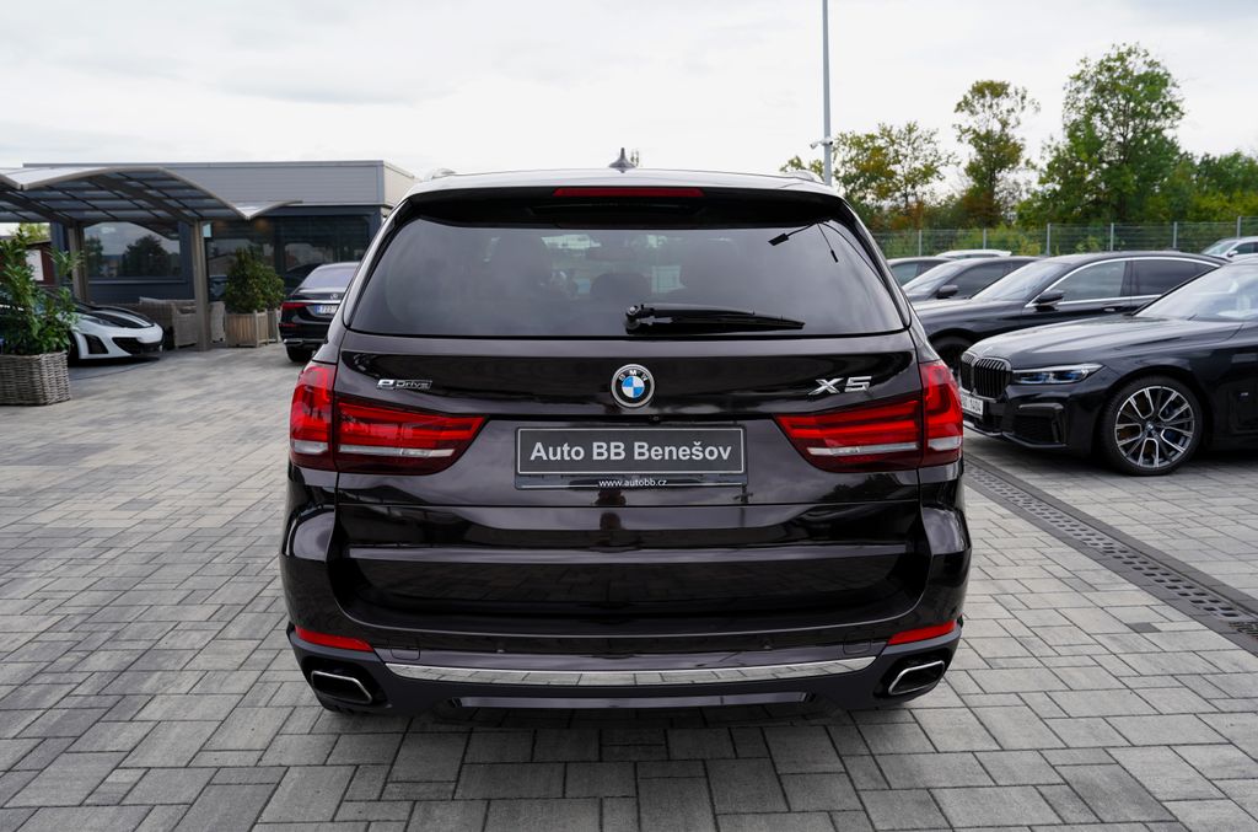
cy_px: 416
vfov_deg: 46.2
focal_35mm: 28
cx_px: 629
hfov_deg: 65.6
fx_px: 976
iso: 100
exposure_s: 1/125
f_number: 5.6
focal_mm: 28
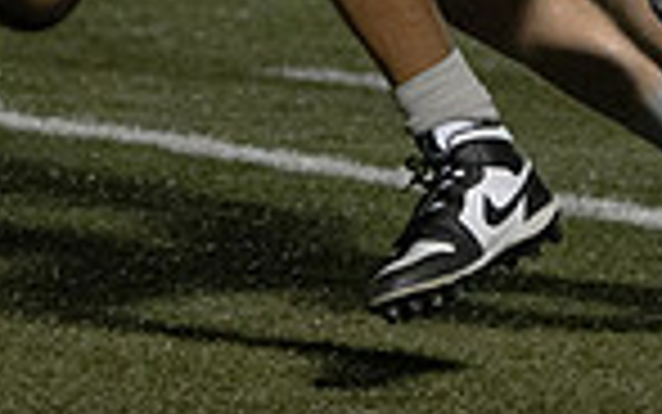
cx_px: 522
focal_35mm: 841
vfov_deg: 1.6
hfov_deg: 2.5
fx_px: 15179
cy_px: -367
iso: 12800
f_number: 5.6
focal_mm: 209
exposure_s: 1/1000
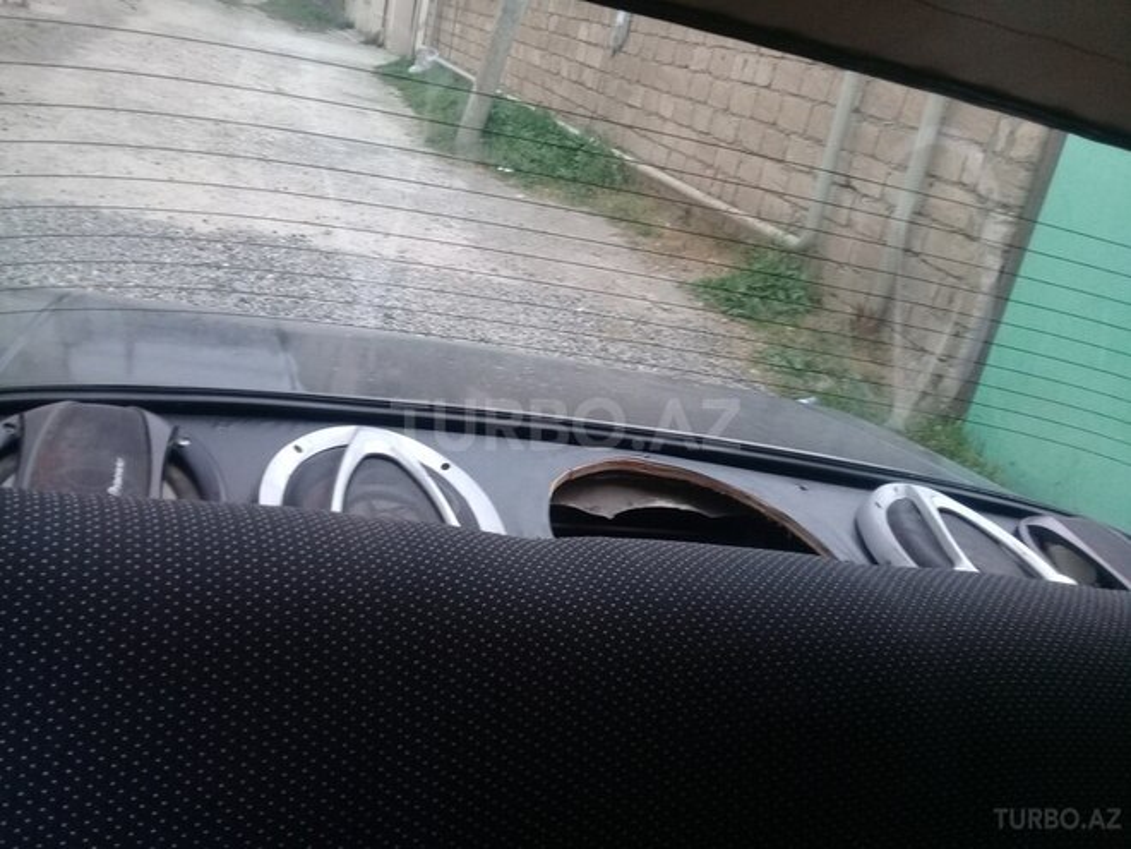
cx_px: 566
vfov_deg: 45.4
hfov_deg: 58.4
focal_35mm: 31
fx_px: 1013
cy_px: 424
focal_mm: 3.3
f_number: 2.2
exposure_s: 1/33
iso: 80
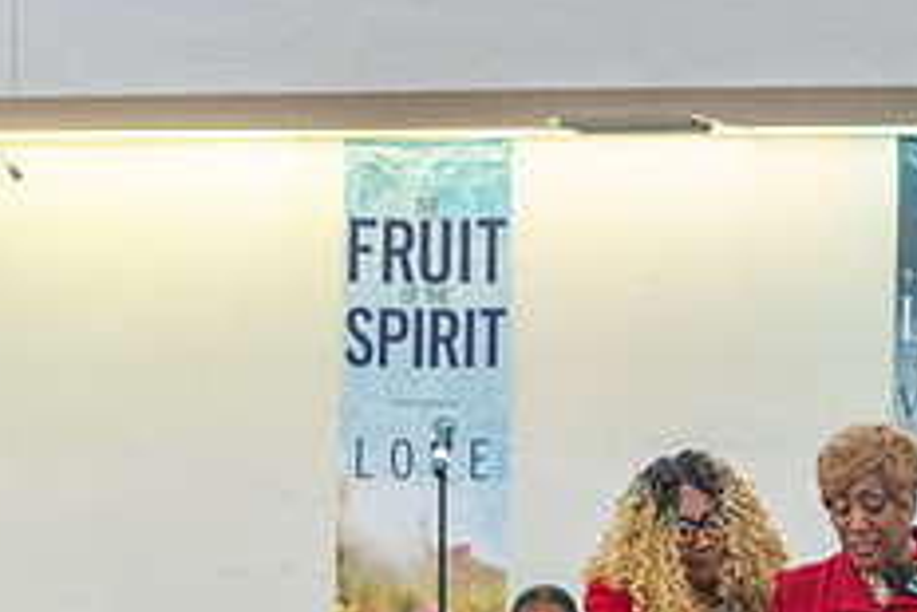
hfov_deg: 6.7
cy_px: 651
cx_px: 889
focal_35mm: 305
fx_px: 7774
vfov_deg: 4.5
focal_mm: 120
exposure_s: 1/100
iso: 1600
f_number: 4
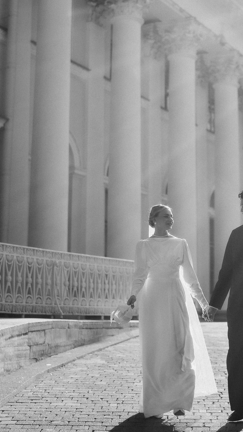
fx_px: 894
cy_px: 174
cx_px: 210
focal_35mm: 78
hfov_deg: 15.3
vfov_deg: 27.1
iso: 100
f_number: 1.2
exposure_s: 1/10000
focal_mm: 35
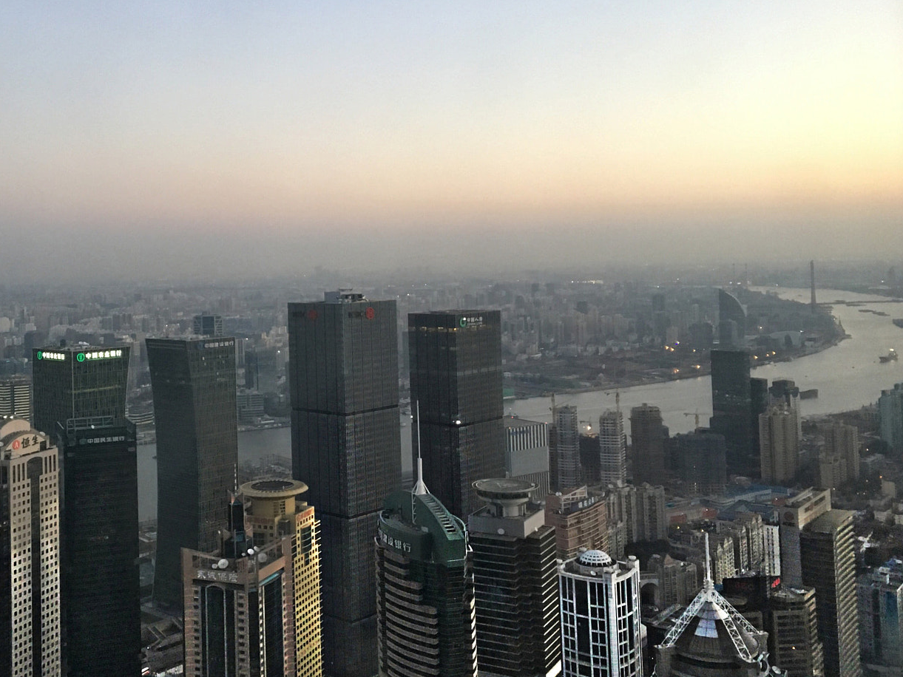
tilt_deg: -8.2
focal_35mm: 38
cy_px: 425
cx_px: 328
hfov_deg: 48.4
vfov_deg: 37.5
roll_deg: +2.4
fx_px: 991
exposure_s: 1/33
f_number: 2.2
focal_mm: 4.15
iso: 250
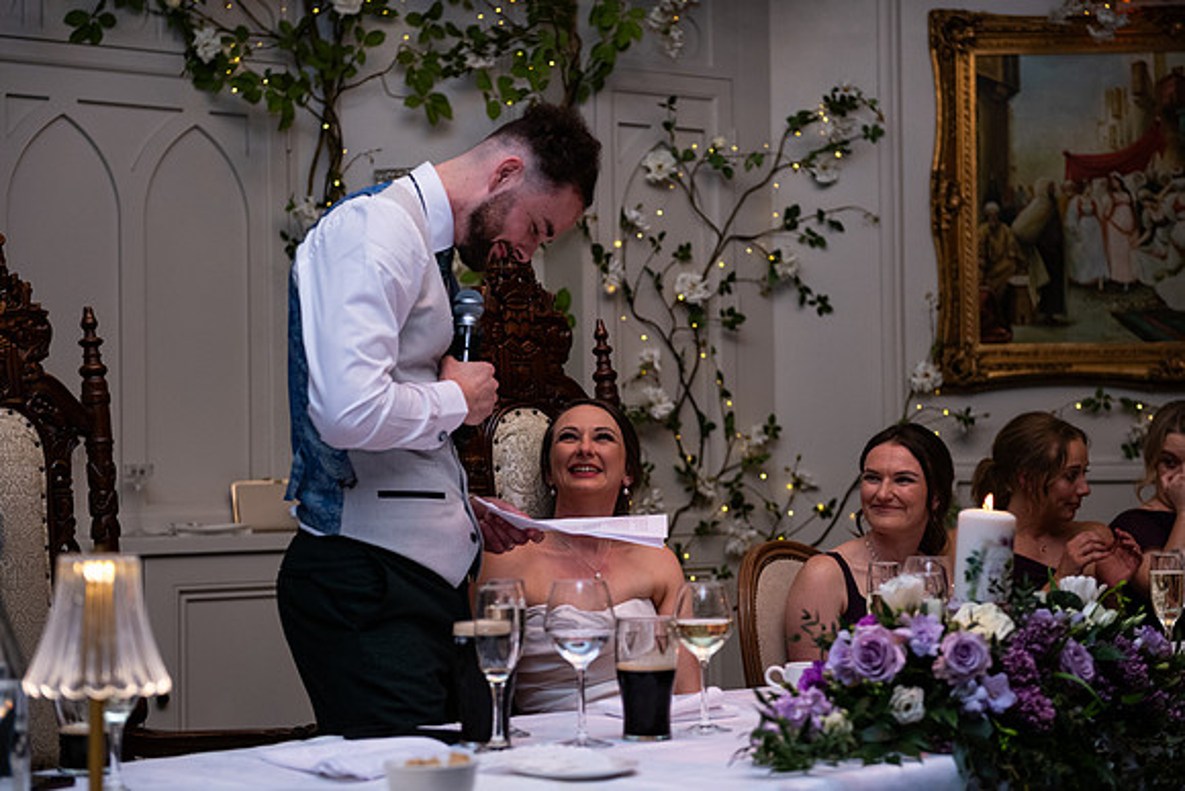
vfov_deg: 20.6
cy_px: 396
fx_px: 2173
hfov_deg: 30.5
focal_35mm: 66
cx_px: 592
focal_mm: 66
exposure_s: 1/160
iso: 1000
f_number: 3.5
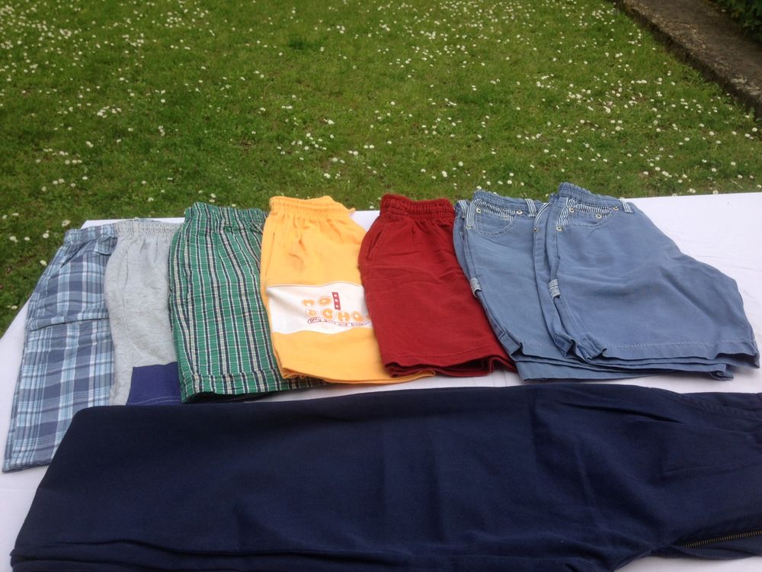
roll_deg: -1.1
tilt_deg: -36.0
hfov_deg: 55.4
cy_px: 286
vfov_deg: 42.9
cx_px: 381
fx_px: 726
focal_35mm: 33
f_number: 2.4
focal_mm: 4.12
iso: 50
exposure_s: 1/371
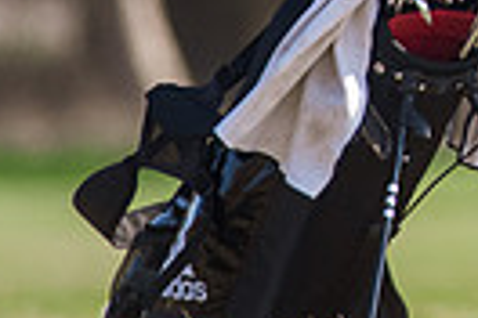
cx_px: 1025
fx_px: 26288
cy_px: -237
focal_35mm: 1980
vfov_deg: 0.7
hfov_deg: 1.0
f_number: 4
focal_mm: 300
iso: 400
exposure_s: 1/3200
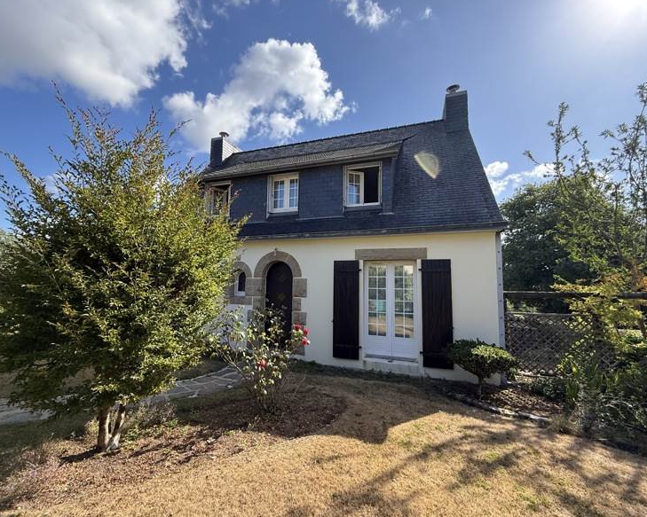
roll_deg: -1.0
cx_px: 319
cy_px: 261
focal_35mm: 15
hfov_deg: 96.8
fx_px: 287
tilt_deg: +5.2
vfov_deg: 84.0
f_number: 2.2
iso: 64
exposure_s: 1/686
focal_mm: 2.22
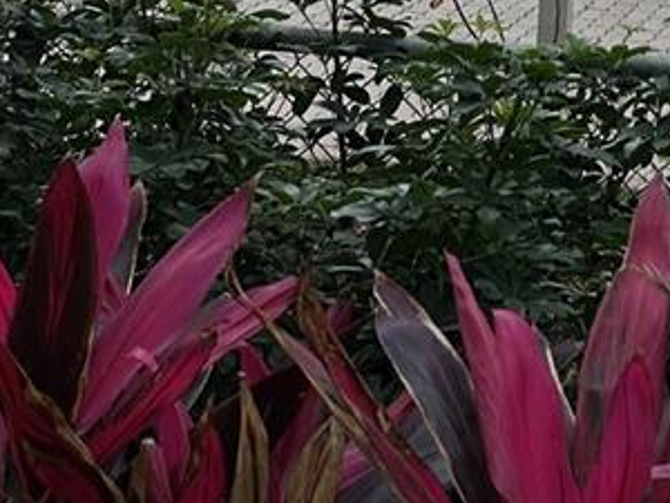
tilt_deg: +8.1
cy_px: -568
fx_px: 1858
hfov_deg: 19.7
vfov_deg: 13.0
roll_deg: -3.5
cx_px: 715
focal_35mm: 96
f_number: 1.78
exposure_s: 1/5263
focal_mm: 6.86
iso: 80
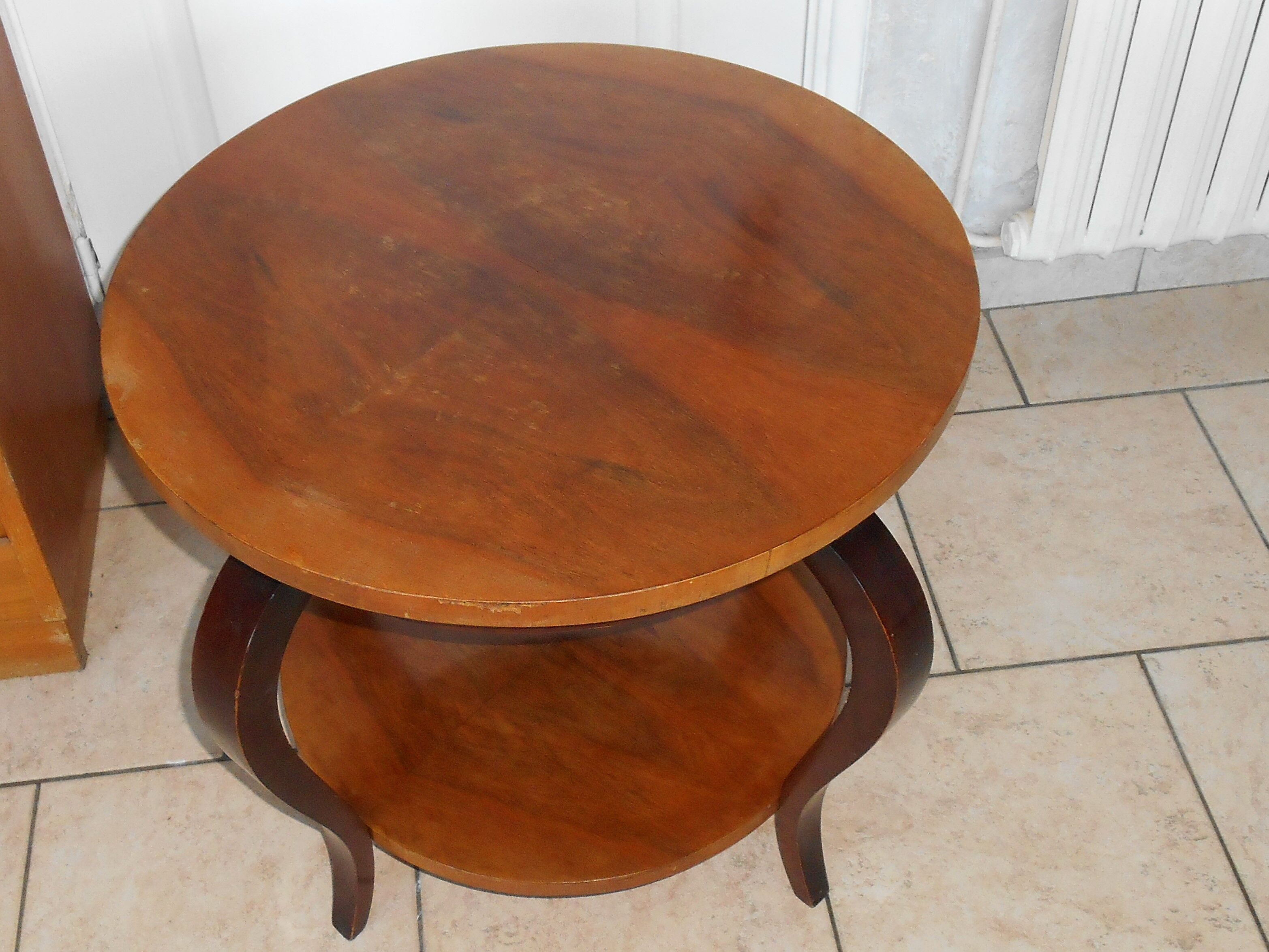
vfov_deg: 53.1
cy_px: 476
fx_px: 953
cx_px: 634
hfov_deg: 67.3
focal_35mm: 26
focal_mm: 4.7
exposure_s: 1/25
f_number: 3.4
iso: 200
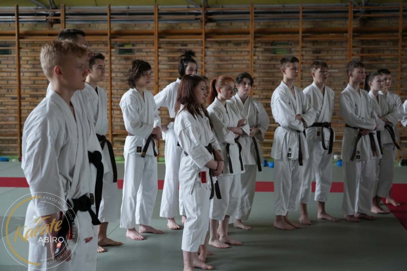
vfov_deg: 23.0
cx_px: 204
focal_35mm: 59
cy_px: 136
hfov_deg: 33.9
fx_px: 667
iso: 3200
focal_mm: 59
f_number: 4
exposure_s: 1/160
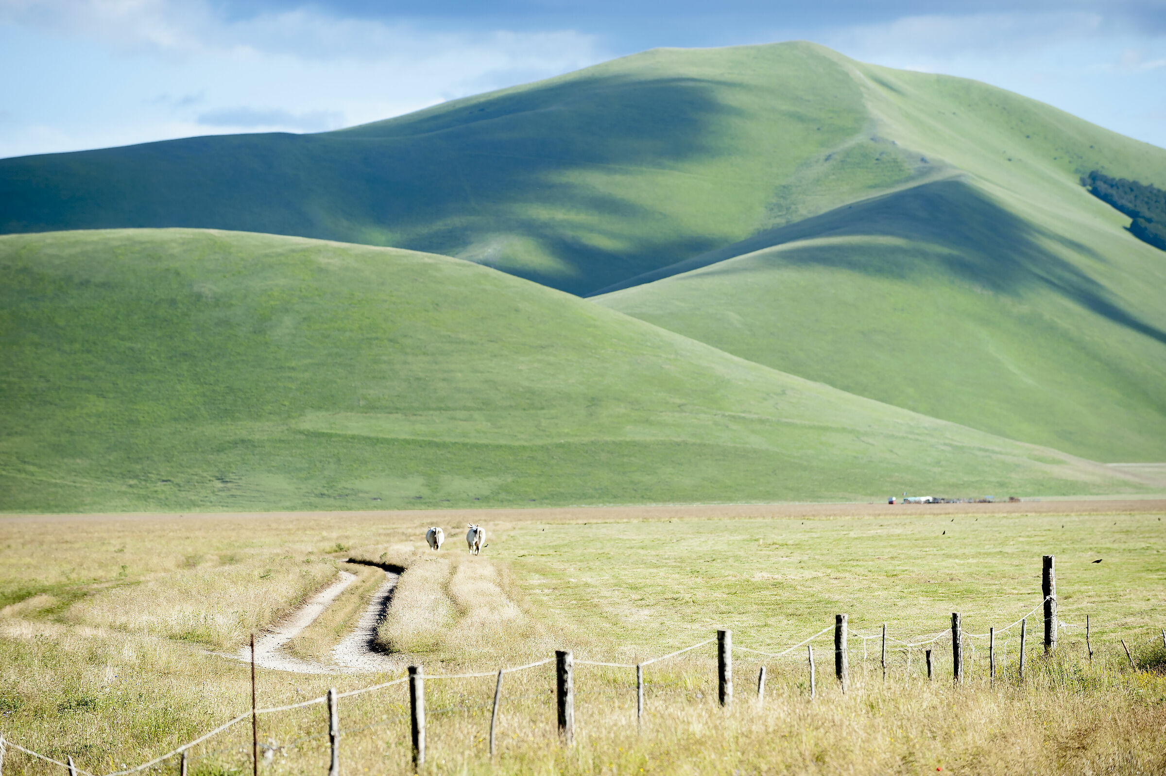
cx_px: 583
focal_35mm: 105
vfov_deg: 13.0
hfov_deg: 19.5
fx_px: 3399
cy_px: 388
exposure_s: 1/1000
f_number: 4
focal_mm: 105
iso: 200
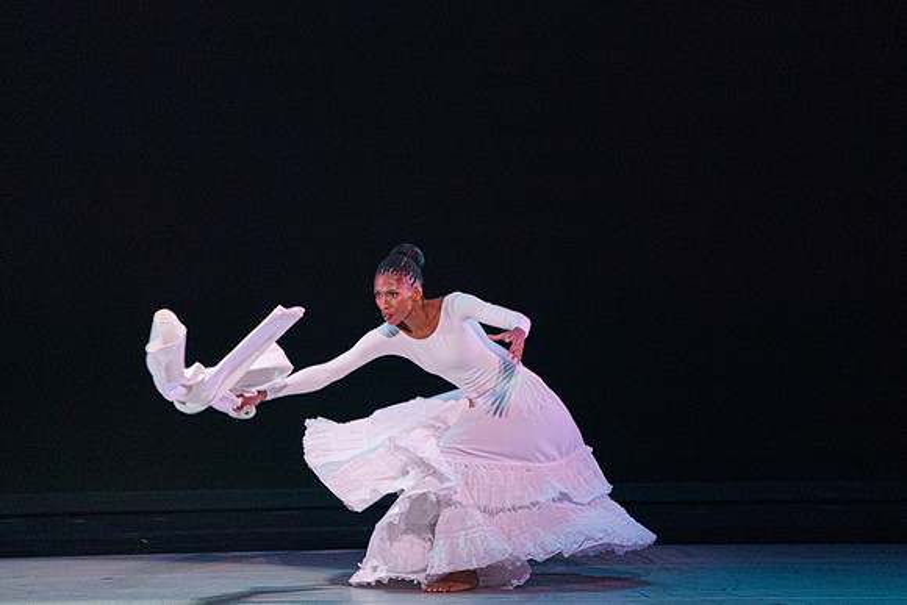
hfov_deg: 4.7
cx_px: 454
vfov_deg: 3.1
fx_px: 11093
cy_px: 333
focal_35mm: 440
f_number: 6.3
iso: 5000
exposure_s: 1/400
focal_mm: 400
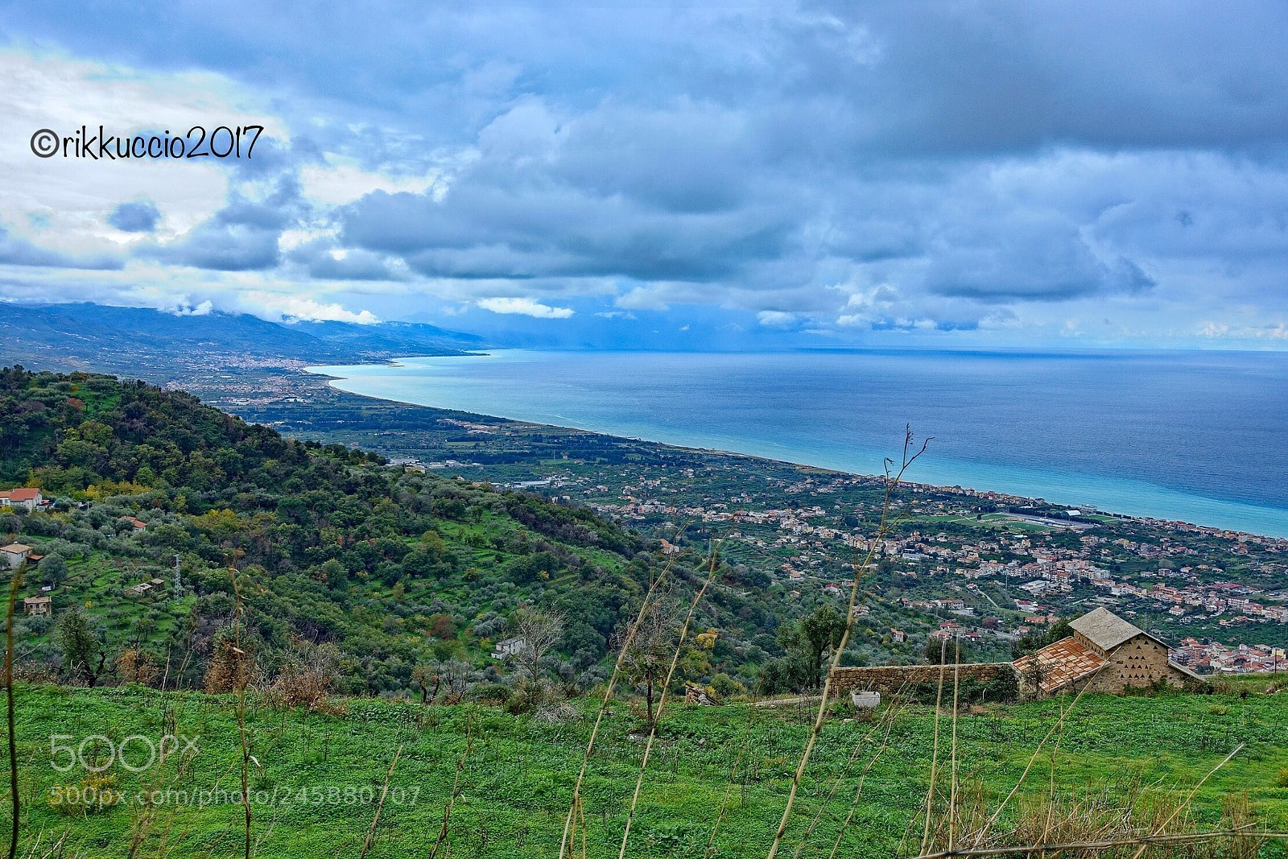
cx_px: 644
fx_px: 1252
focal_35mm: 35
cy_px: 430
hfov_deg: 54.4
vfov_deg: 37.9
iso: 100
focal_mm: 12.81
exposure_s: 1/400
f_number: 4
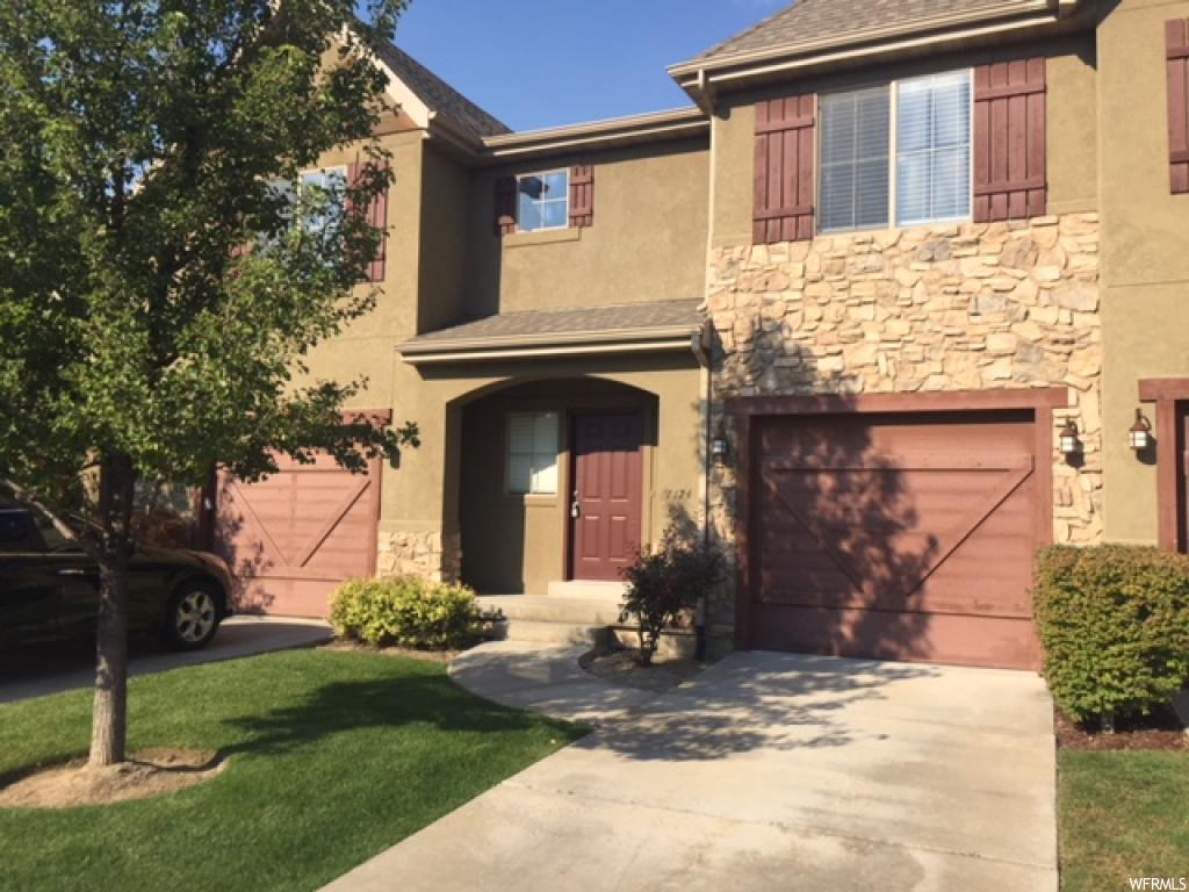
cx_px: 594
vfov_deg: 48.2
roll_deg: -1.7
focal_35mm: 29
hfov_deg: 61.7
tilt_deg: +3.5
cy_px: 446
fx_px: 996
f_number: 2.2
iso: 32
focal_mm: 4.15
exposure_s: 1/1412
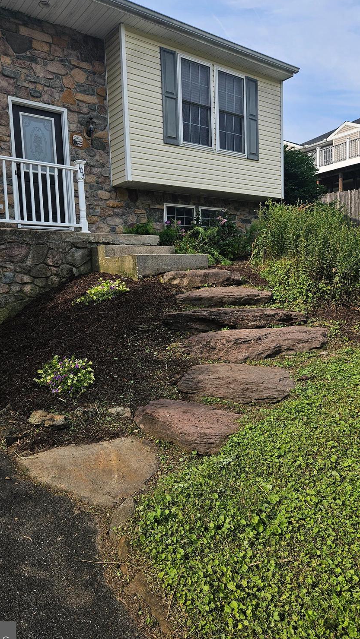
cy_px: 325
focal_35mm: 26
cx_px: 157
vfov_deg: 71.9
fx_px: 441
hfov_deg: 44.3
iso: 25
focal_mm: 5.4
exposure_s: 1/1645
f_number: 1.8
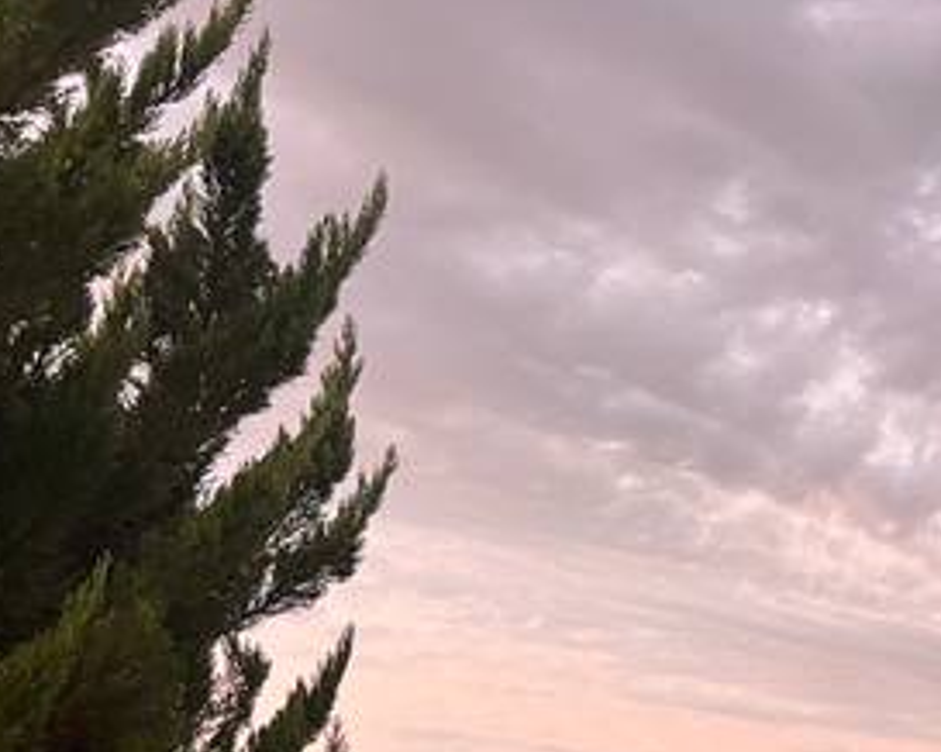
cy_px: 842
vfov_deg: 21.5
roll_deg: +1.1
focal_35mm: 67
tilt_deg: +5.9
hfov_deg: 25.6
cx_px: 1106
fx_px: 1865
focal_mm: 5.7
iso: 125
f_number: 1.5
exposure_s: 1/98
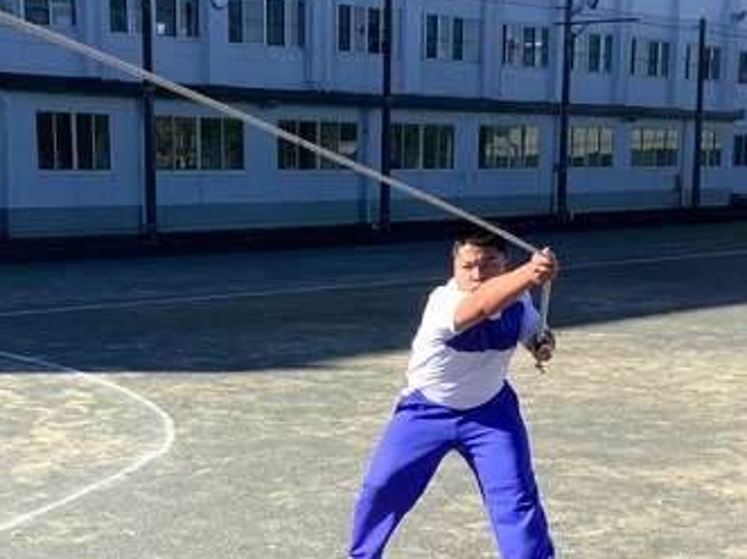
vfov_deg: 24.1
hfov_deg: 31.8
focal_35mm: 60
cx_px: 228
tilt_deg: -10.9
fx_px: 1294
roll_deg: +0.6
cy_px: 440
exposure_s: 1/823
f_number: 2.4
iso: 25
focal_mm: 3.3
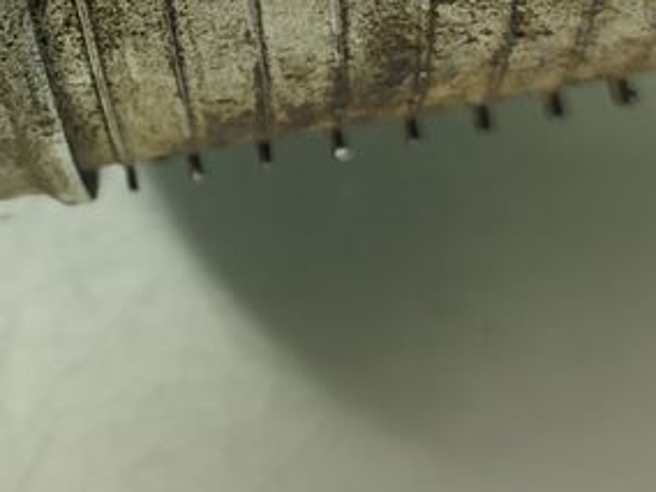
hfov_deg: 17.7
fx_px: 2047
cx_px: -25
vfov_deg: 13.4
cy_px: -42
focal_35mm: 108
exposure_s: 1/100
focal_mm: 5.89
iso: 200
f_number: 1.89
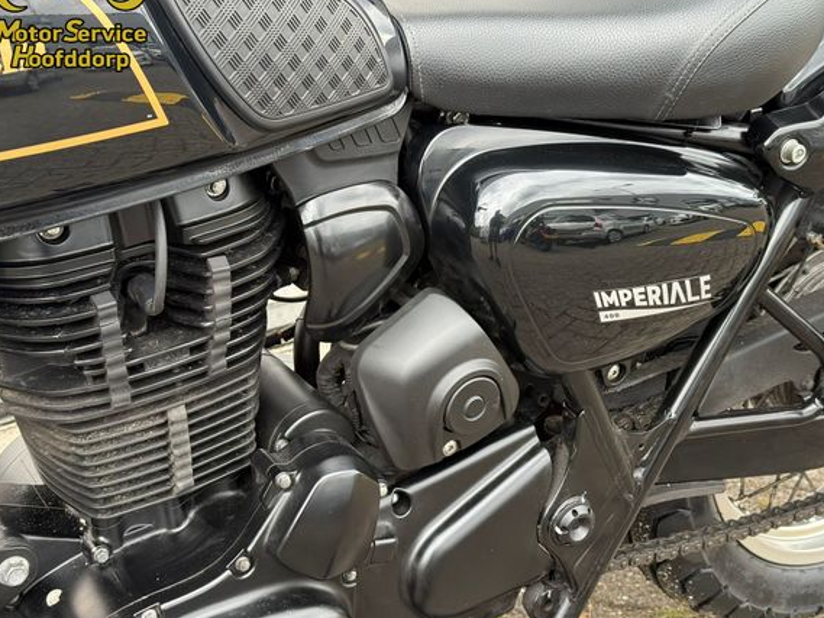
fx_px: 1286
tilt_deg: -24.0
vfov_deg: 27.0
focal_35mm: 54
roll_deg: +0.7
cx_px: 456
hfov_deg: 35.5
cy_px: 281
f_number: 1.78
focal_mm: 6.76
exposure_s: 1/218
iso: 100
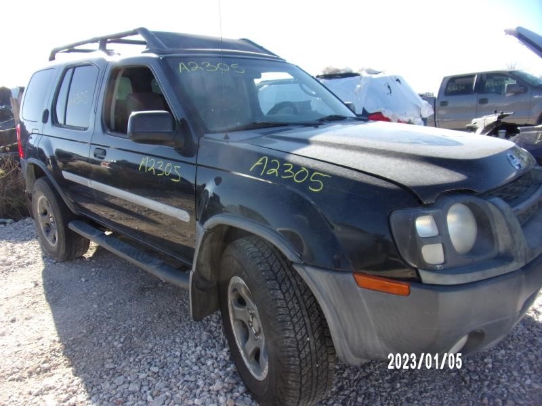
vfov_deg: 56.8
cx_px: 271
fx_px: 376
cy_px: 203
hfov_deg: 71.6
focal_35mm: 24
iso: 80
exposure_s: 1/340
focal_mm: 4.3
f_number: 3.3
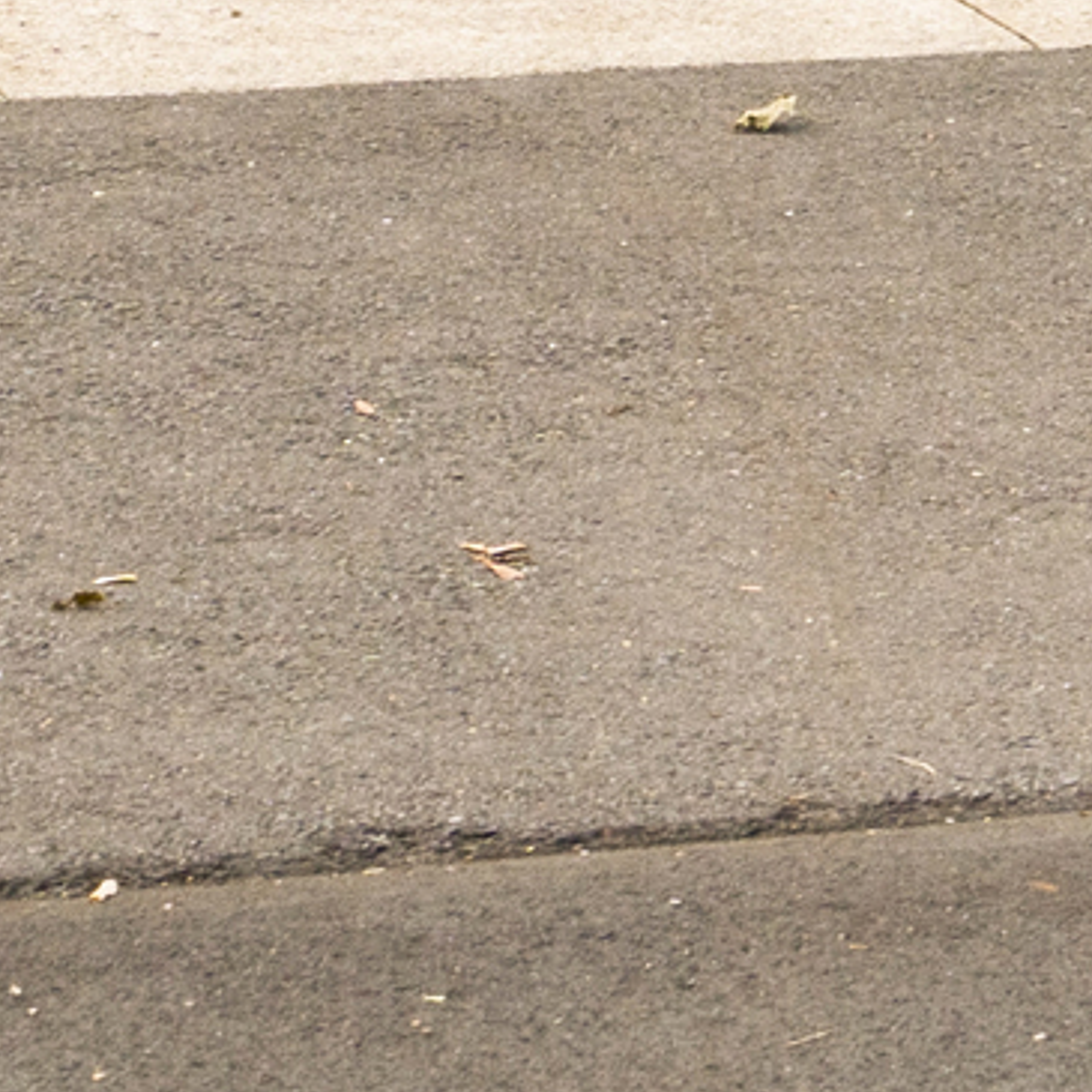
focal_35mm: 250
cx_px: 1663
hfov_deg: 6.9
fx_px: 8923
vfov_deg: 6.5
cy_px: -1816
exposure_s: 1/1.25
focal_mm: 35
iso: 200
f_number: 9
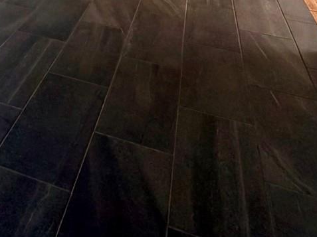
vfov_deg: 24.0
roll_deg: -2.7
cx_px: 48
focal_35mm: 47
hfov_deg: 38.4
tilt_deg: -7.3
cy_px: -123
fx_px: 430
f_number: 2.2
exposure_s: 1/121
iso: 200
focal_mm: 2.22
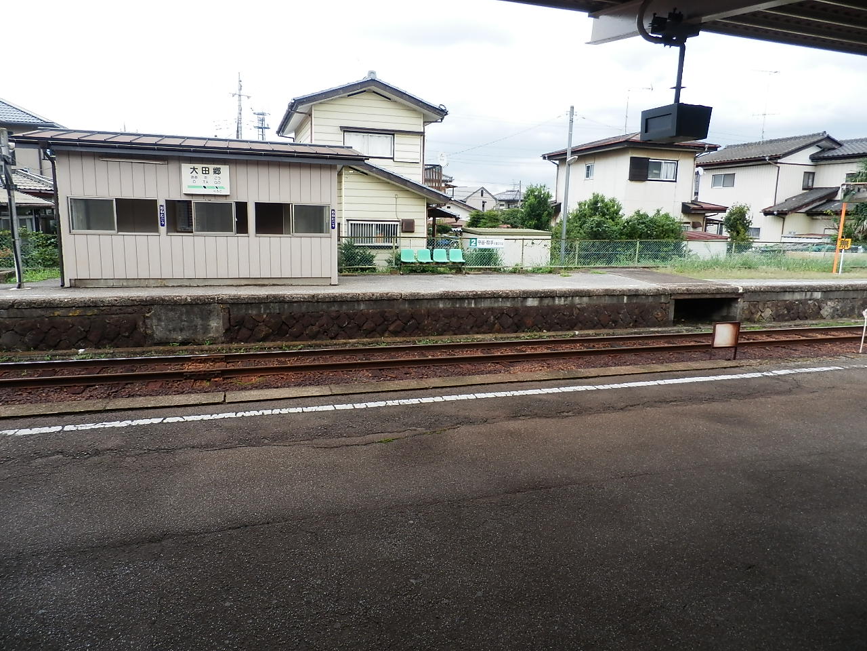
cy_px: 326
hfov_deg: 71.6
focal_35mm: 24
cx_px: 434
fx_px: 601
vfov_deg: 56.8
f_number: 3
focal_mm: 4.2
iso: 80
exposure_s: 1/200
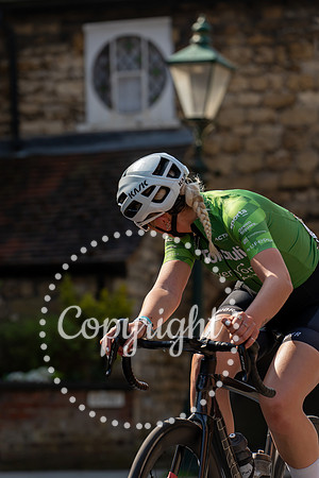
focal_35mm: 160
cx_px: 160
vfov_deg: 12.8
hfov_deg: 8.6
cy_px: 239
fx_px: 2127
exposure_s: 1/1000
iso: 200
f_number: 4.5
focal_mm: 160
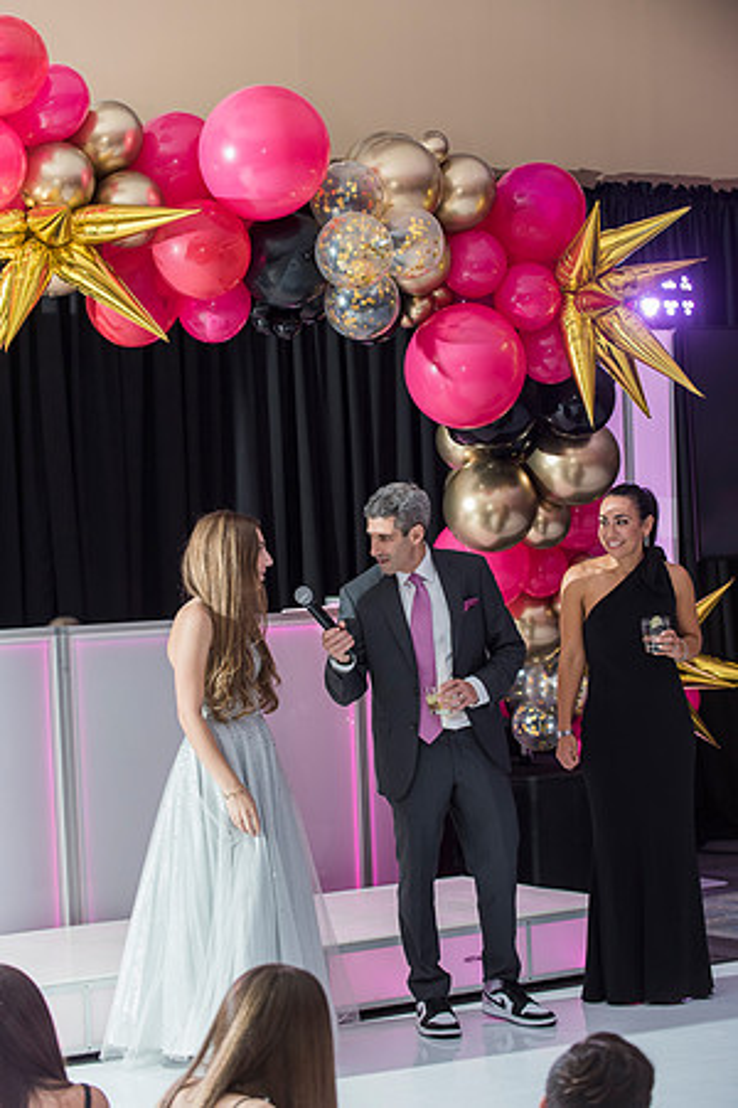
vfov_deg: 23.6
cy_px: 554
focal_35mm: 86
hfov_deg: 15.9
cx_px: 369
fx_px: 2644
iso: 1000
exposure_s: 1/100
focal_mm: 86
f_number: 4.5
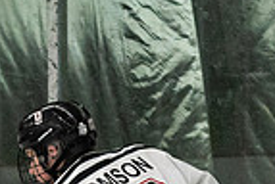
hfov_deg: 3.0
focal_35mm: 677
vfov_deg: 2.0
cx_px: 283
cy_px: 214
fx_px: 5182
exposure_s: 1/400
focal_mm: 70
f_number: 2.8
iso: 1250
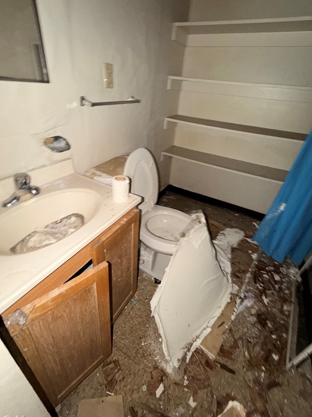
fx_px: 192
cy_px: 193
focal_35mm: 16
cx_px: 158
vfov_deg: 94.3
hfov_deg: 78.1
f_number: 2.2
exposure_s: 1/30
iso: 125
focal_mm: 2.22
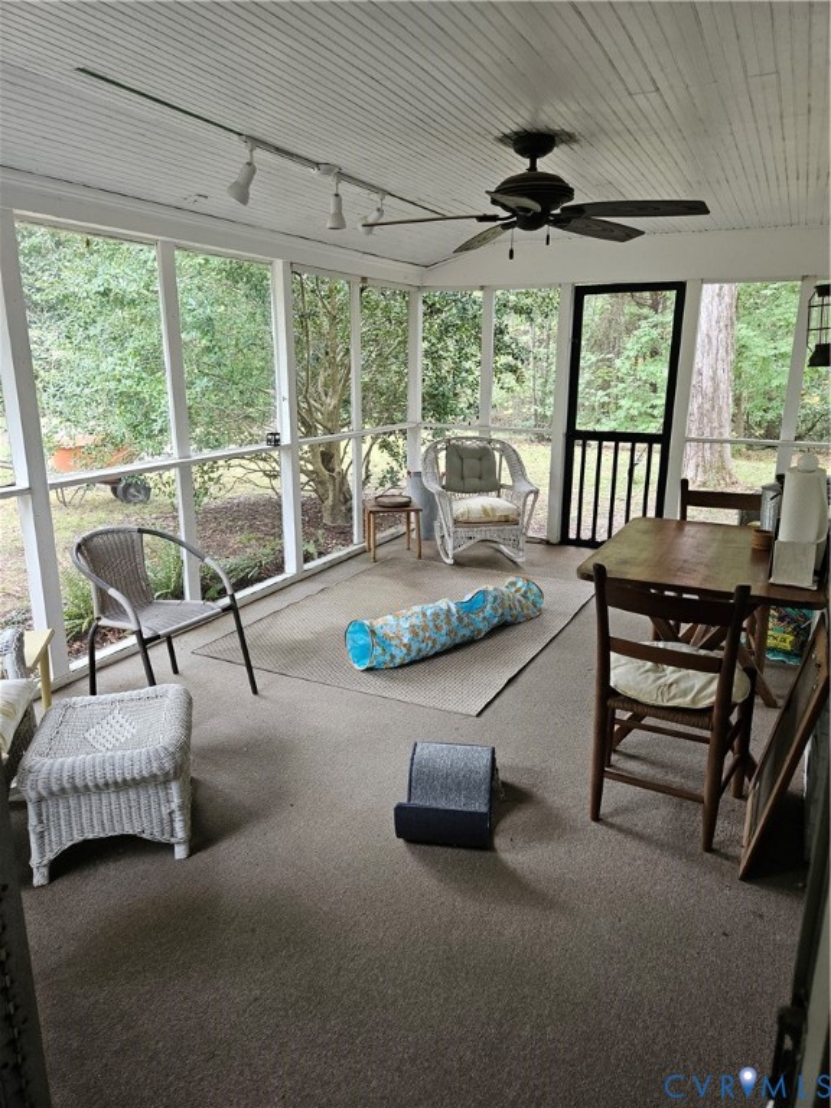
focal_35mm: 23
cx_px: 416
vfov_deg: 73.9
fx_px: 736
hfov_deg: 58.9
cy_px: 554
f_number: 1.8
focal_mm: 5.4
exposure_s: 1/120
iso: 320
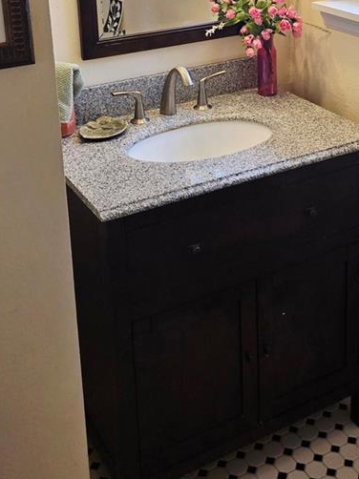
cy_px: 55
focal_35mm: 55
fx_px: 761
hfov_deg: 26.4
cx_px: 228
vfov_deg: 33.3
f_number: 1.8
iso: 40
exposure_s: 1/120
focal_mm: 5.4
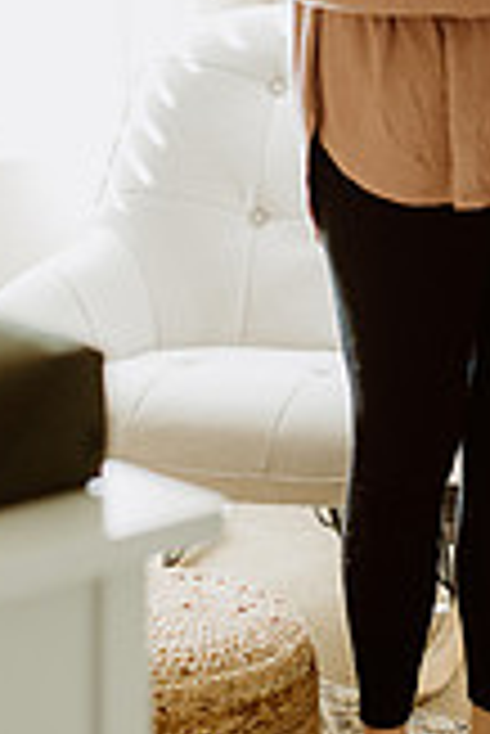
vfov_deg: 14.6
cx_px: 427
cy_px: 5
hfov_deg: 9.9
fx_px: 2811
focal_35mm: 138
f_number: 2.8
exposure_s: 1/200
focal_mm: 50
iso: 1250
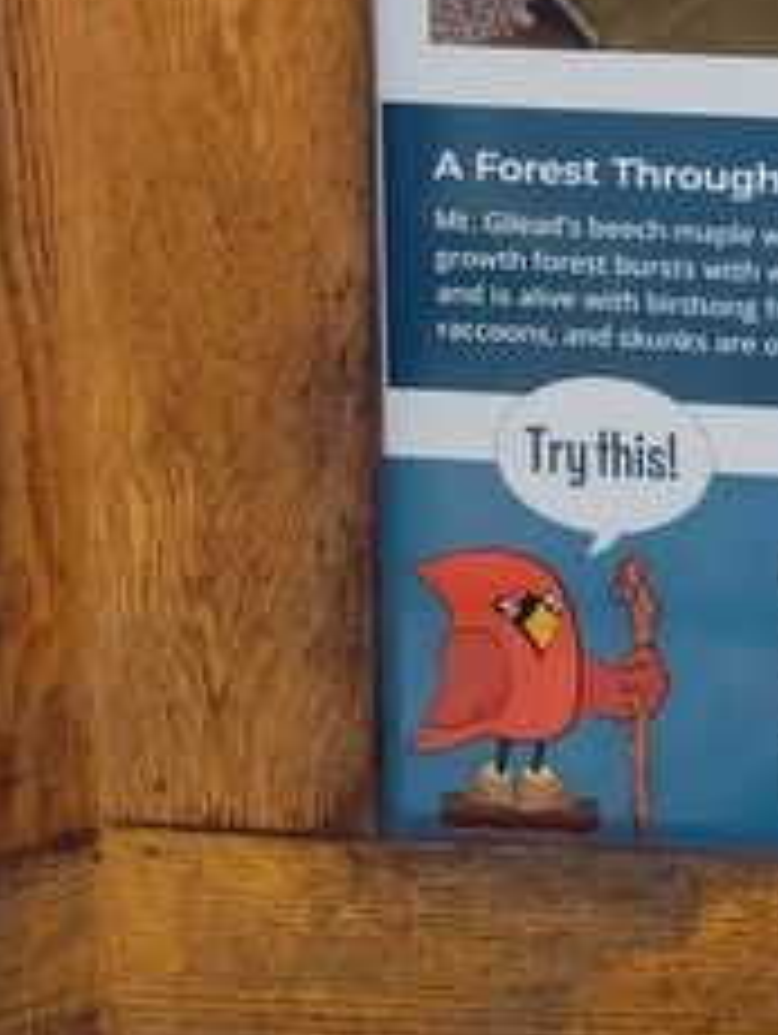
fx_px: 2393
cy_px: -72
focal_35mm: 80
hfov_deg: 16.7
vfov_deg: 23.1
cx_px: 1192
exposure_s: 1/899
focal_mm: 5.56
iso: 100
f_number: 1.8
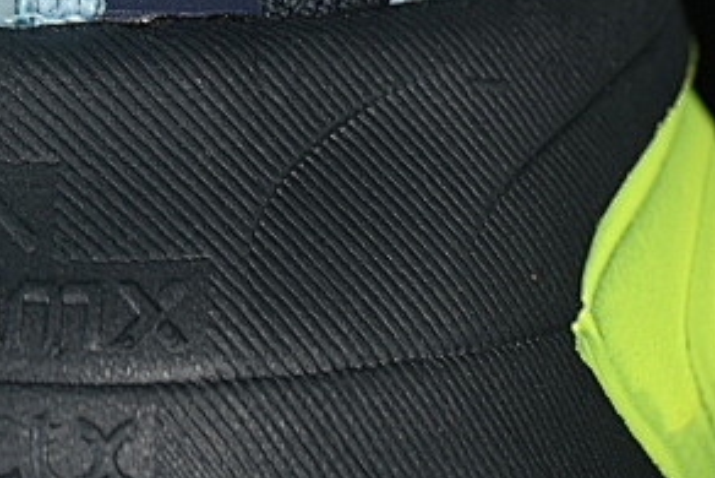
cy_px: -240
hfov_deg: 7.4
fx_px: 5504
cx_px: -64
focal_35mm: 277
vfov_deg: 4.9
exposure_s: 1/80
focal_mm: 50
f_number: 7.1
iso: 160
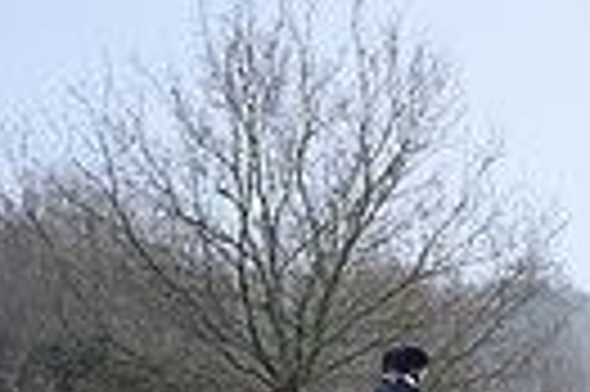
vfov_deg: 1.7
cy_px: 608
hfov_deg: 2.6
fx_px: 13029
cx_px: 1270
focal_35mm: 796
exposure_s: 1/1250
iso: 1600
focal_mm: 180
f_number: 4.5
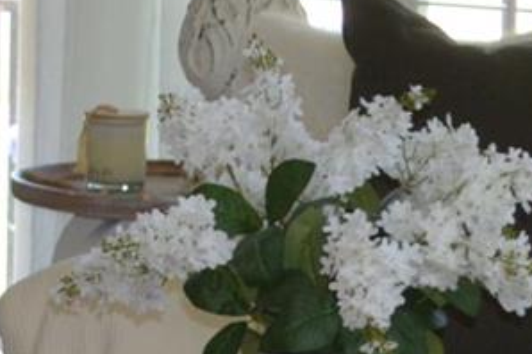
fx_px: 5181
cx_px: -728
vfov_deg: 3.9
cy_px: -71
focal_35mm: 351
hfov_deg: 5.7
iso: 400
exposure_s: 1/100
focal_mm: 34
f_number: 5
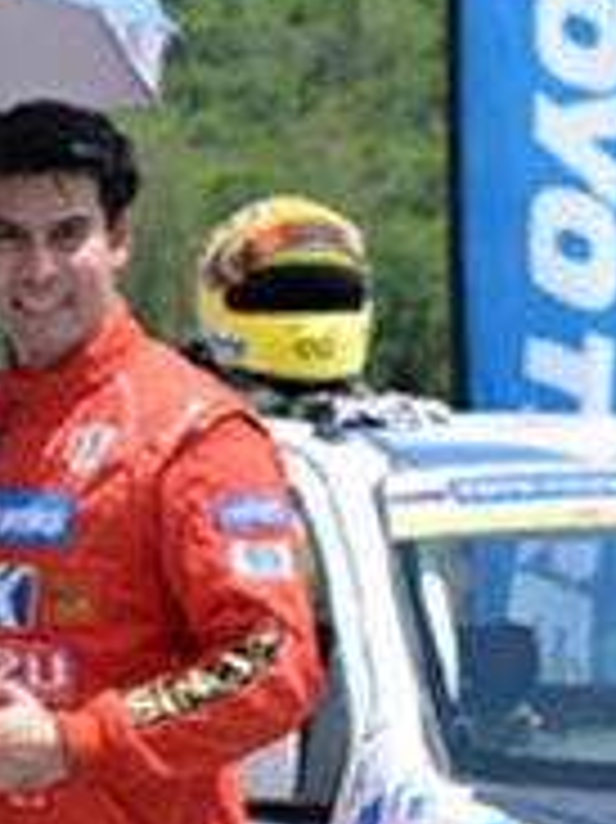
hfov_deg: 7.1
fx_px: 4988
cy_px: 774
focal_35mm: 210
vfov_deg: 9.4
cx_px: 346
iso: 250
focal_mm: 50
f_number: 3.5
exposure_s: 1/3200
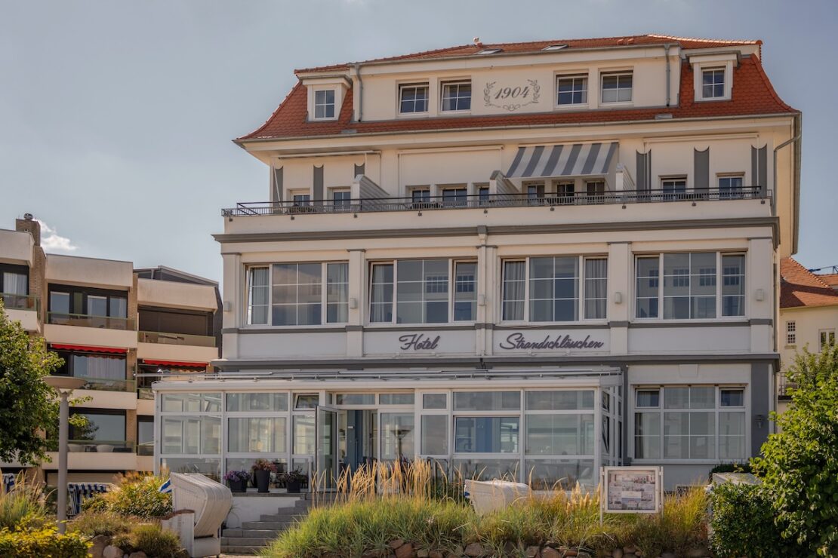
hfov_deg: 49.6
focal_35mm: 39
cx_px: 419
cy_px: 279
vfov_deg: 34.2
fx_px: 908
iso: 100
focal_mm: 39
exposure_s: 1/2500
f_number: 2.8
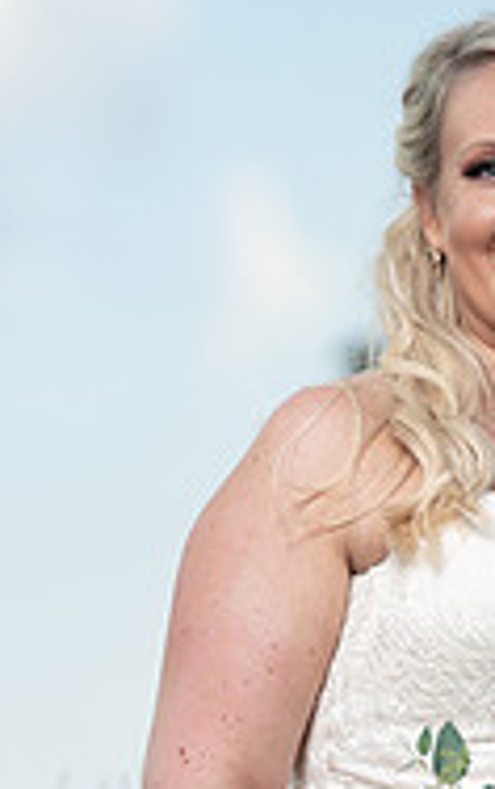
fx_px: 9985
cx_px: 68
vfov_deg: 4.5
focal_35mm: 464
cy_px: 633
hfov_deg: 2.8
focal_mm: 137
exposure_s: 1/250
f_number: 2.8
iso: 50
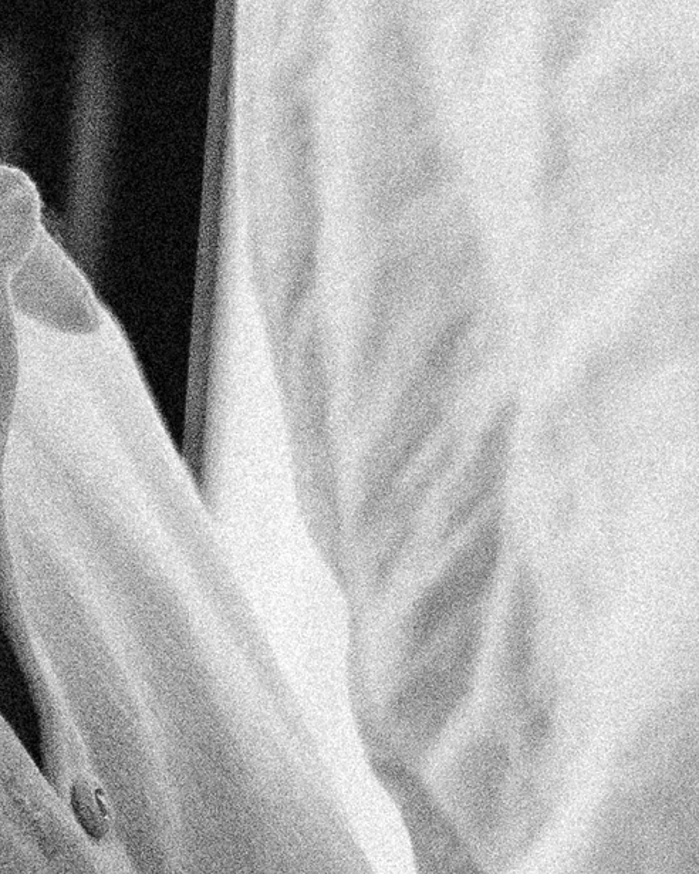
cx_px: -596
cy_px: 686
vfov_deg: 9.4
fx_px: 5301
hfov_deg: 7.3
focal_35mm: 205
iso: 2000
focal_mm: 28
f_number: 2.8
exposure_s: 1/200
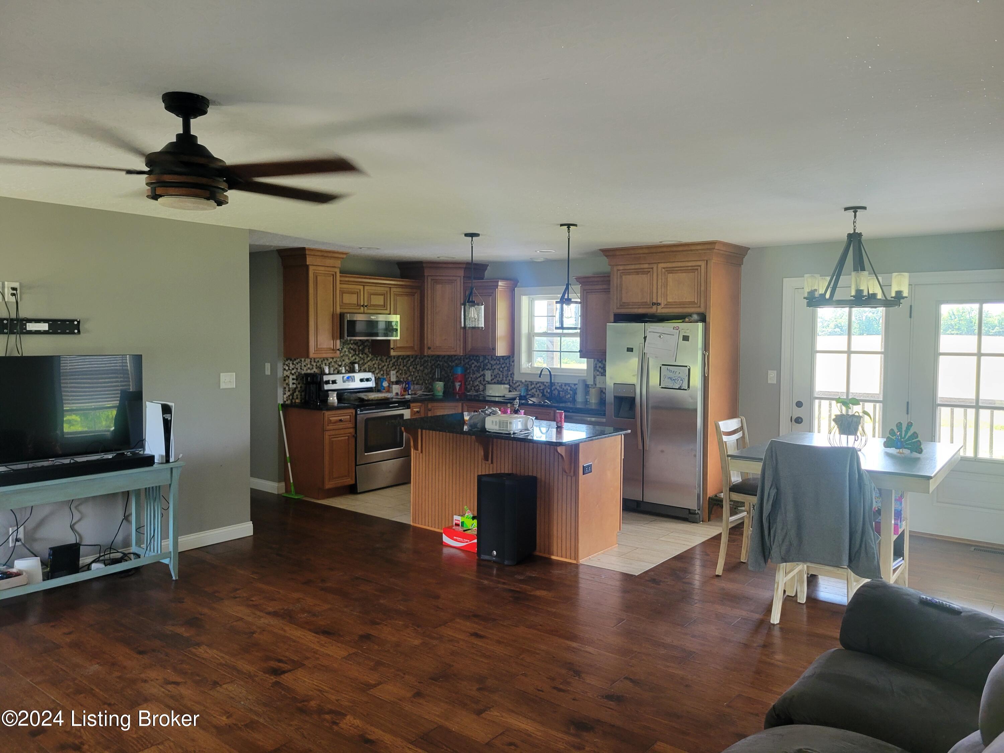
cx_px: 502
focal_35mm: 26
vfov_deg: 53.1
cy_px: 376
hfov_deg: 67.3
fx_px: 754
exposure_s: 1/60
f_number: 1.8
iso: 160
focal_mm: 5.4
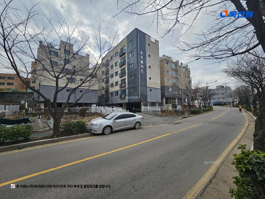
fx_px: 100
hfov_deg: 106.2
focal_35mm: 13
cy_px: 100
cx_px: 132
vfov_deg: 89.9
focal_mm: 2.2
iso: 50
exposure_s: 1/1785
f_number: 2.2
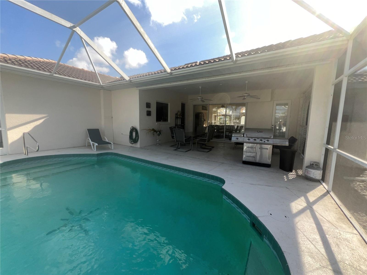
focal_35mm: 13
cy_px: 138
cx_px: 184
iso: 25
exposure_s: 1/348
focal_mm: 1.57
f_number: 1.8
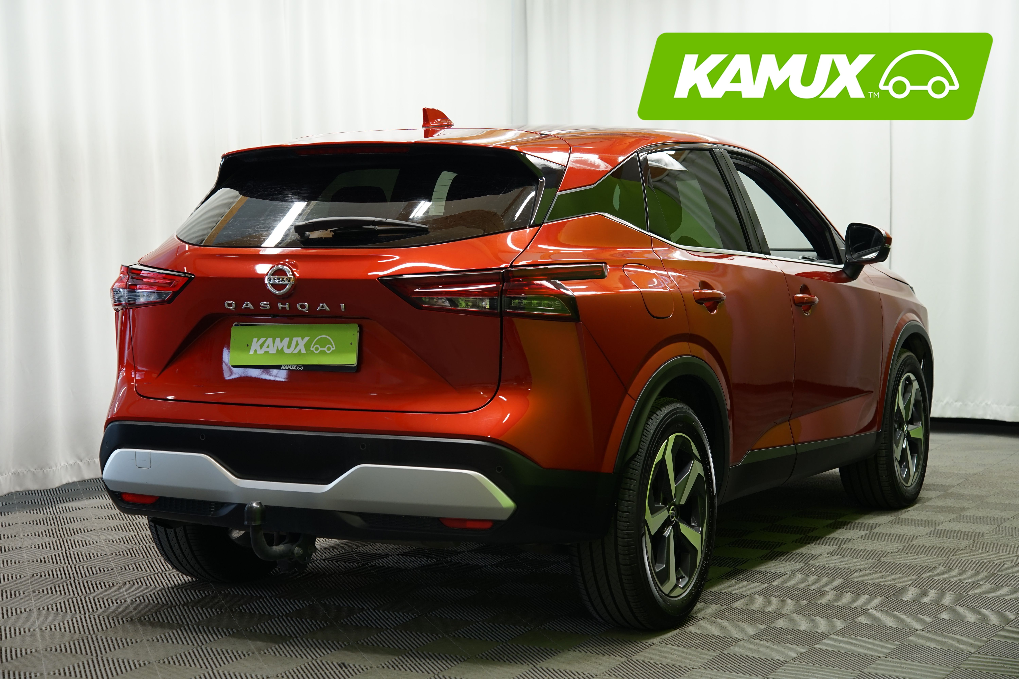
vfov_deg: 21.6
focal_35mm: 63
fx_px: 1783
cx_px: 510
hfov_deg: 31.9
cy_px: 340
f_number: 5
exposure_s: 1/20
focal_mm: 63
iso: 500
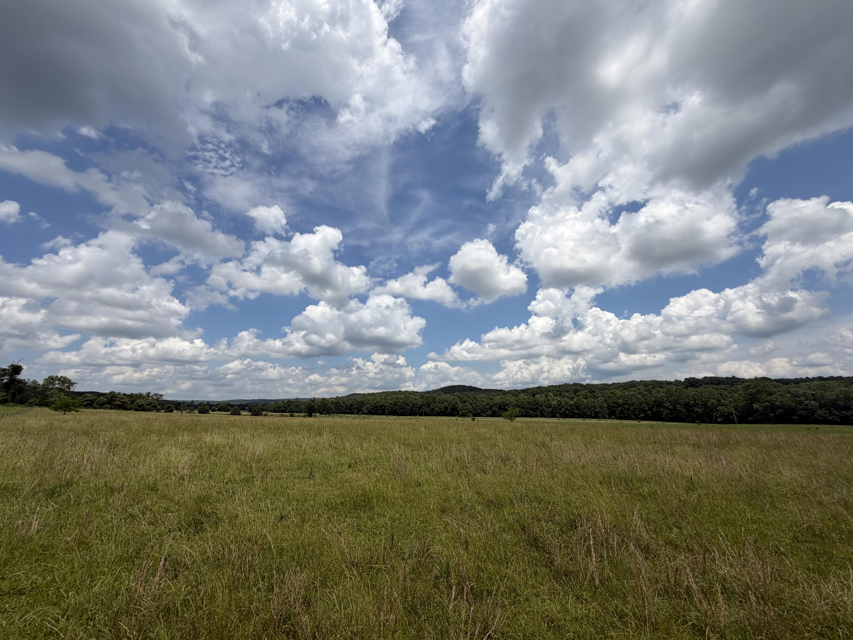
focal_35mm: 14
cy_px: 320
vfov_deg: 85.7
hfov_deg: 102.1
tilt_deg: +15.9
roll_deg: +0.1
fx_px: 345
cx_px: 426
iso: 20
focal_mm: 2.22
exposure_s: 1/1745
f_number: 2.2
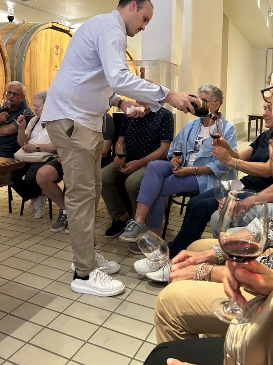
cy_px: 146
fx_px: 337
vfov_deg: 56.4
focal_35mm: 32
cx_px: 152
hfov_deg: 44.1
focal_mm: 5.7
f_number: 1.5
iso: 400
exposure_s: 1/50
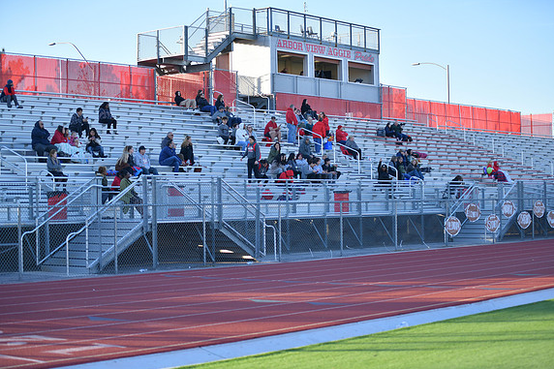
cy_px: 186
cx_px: 280
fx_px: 1092
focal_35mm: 71
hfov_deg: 28.5
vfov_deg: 19.2
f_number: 2.8
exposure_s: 1/1600
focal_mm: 70
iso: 400
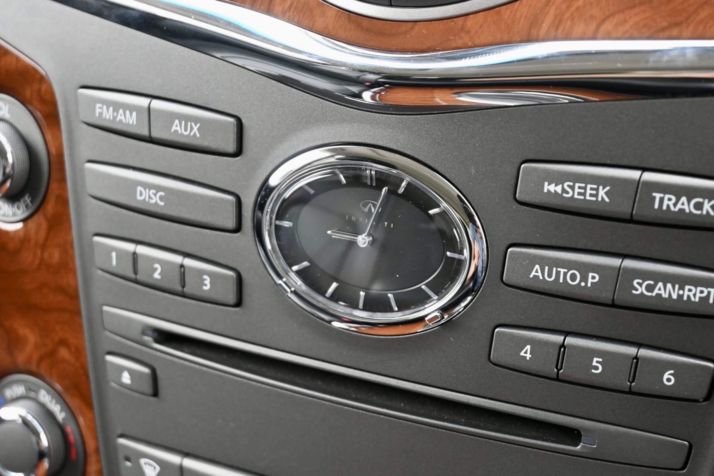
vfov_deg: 23.2
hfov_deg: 34.2
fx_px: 1160
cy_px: 238
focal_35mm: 58
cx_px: 357
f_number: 5.6
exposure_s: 1/125
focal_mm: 39
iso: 1000
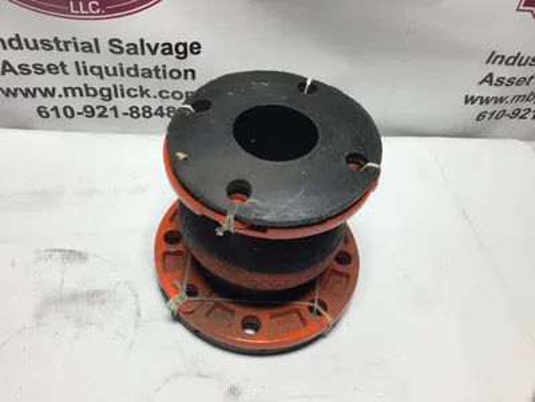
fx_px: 479
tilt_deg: -49.4
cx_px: 268
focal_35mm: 31
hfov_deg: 58.4
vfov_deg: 45.4
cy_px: 201
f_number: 2.4
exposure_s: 1/120
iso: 32
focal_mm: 3.3
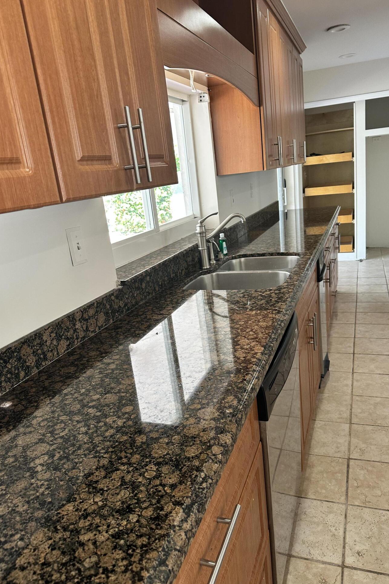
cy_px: 301
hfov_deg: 49.5
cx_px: 212
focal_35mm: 26
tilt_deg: -14.8
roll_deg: +5.5
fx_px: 421
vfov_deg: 69.4
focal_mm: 6.86
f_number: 1.78
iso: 160
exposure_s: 1/60
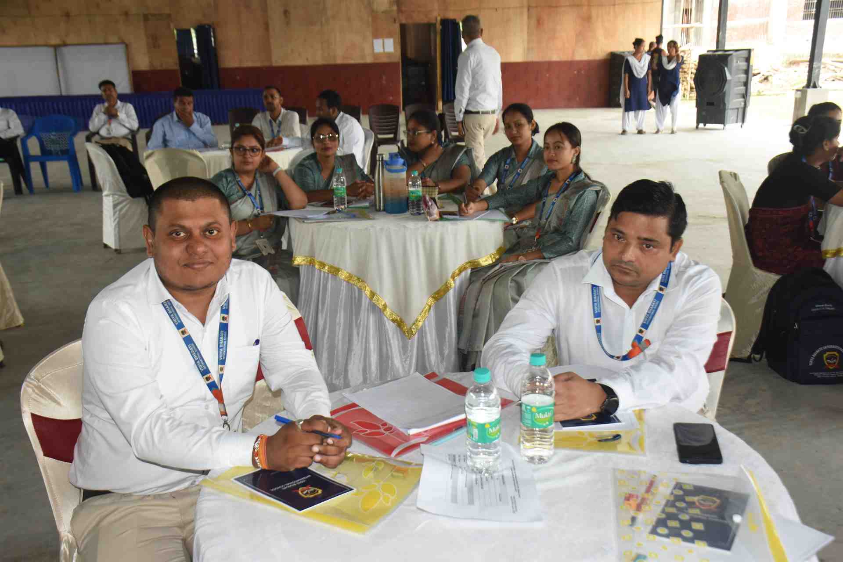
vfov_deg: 36.9
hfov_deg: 53.1
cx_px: 422
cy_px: 281
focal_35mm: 36
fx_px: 843
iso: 500
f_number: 5.6
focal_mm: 24
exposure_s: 1/60
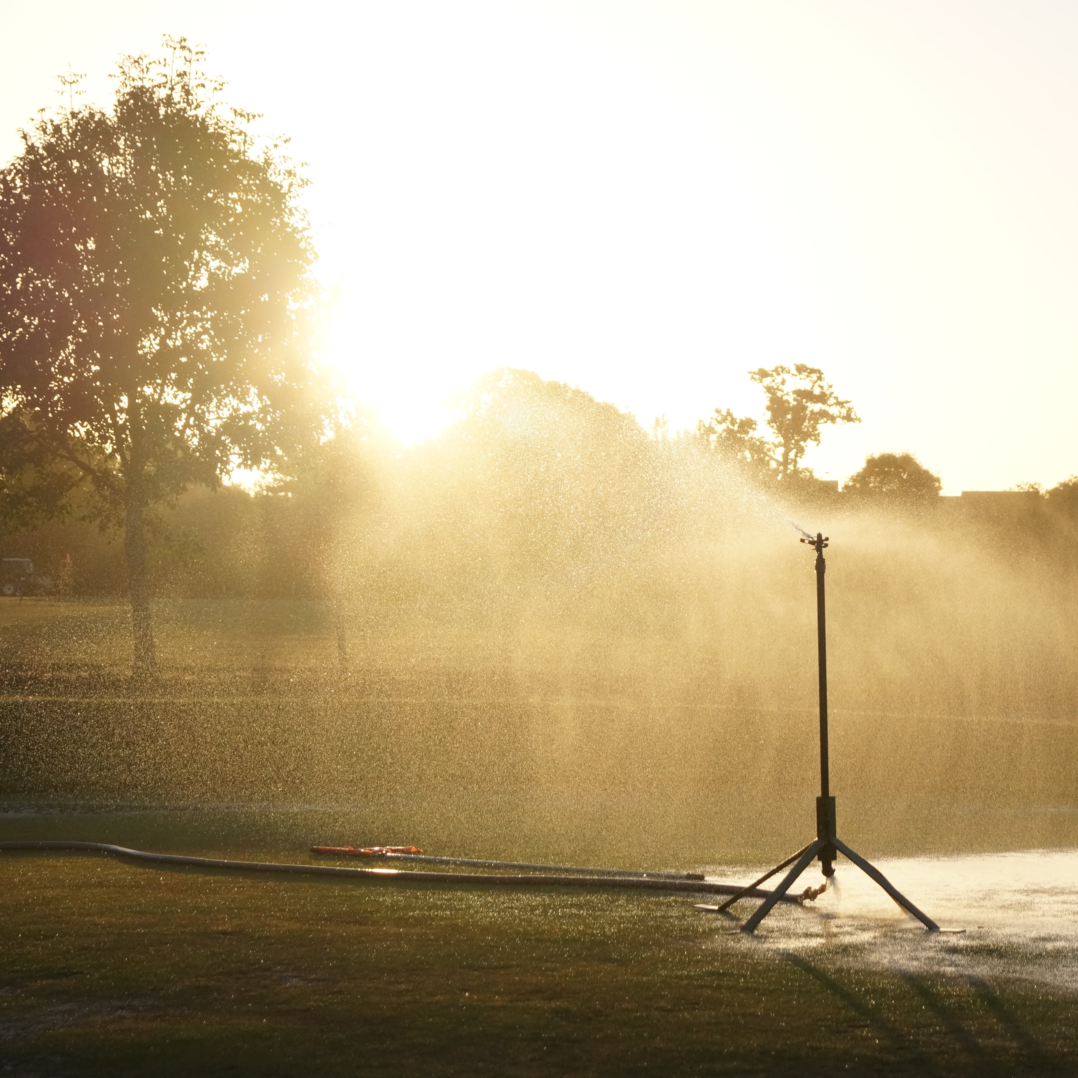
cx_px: 745
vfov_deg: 18.1
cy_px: 539
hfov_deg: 18.0
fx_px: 3382
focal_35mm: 96
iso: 800
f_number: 5.6
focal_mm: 50
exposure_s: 1/2000
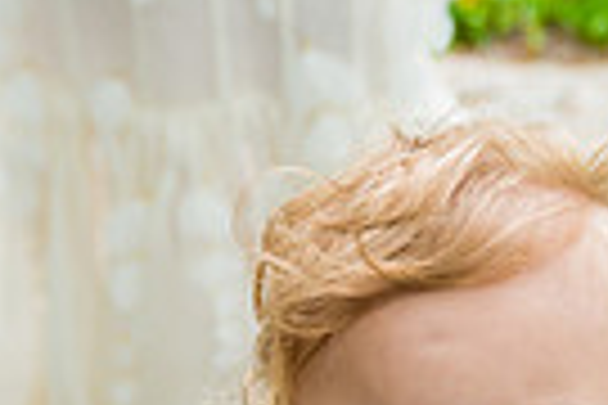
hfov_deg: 19.7
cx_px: 464
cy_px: 536
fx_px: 1739
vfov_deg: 12.8
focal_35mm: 103
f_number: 3.5
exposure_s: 1/250
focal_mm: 24
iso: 200
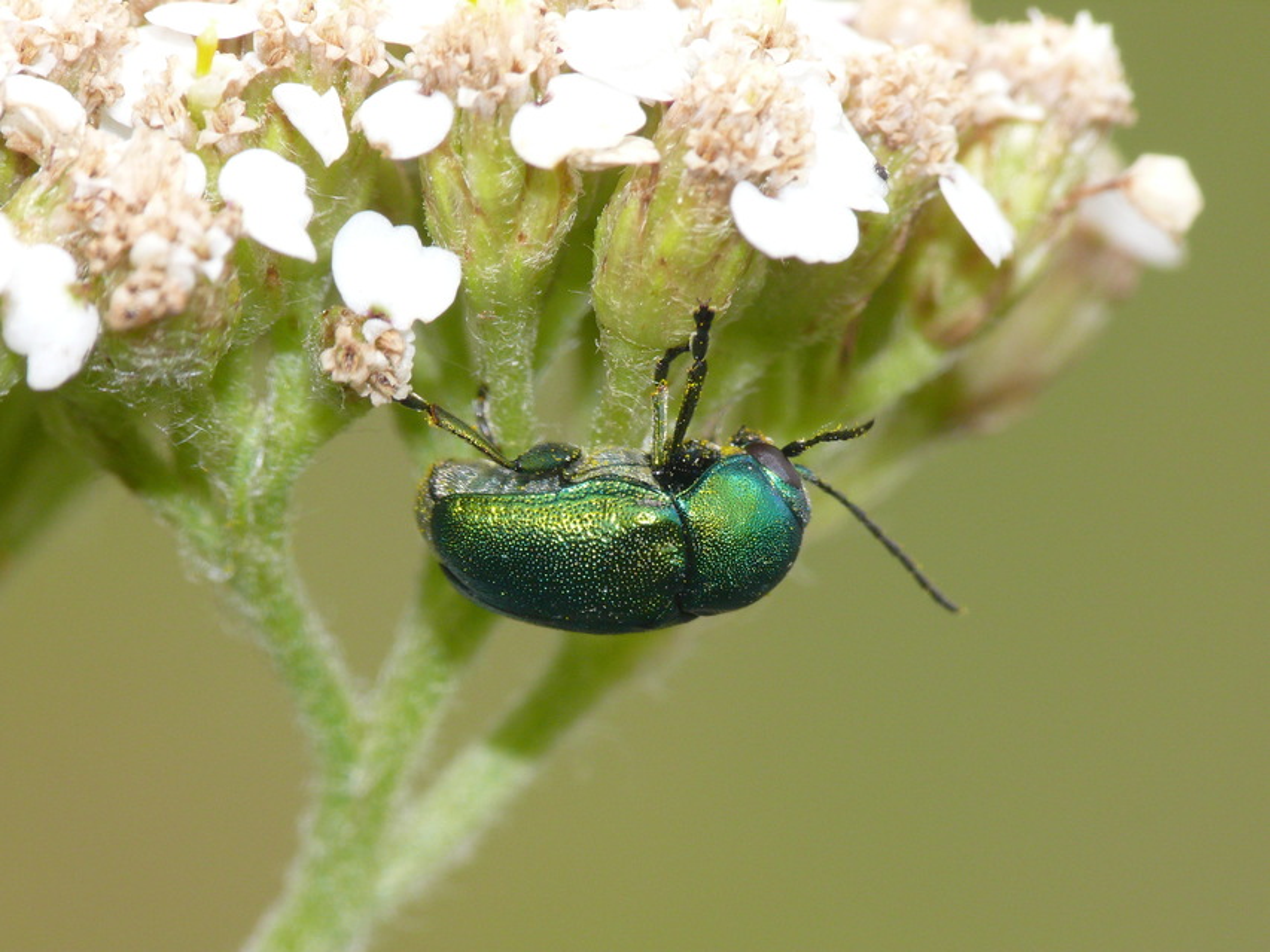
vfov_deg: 3.8
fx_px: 14310
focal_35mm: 390
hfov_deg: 5.1
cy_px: 476
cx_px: 635
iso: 200
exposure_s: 1/160
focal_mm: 82.5
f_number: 10
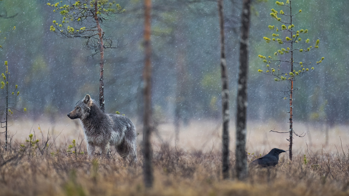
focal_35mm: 630
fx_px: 5830
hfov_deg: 3.4
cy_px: 103
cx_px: 174
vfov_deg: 1.9
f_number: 4
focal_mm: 600
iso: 1600
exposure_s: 1/320
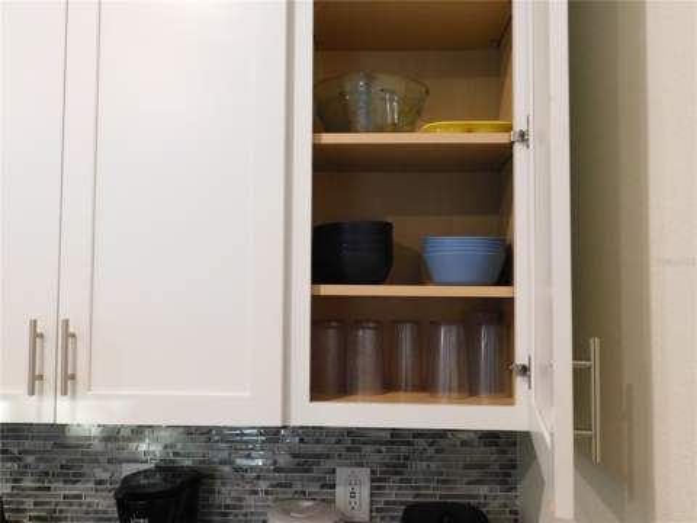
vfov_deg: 46.8
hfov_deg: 60.0
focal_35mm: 30
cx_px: 348
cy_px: 262
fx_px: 604
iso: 400
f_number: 3.2
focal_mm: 5.3
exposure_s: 1/20
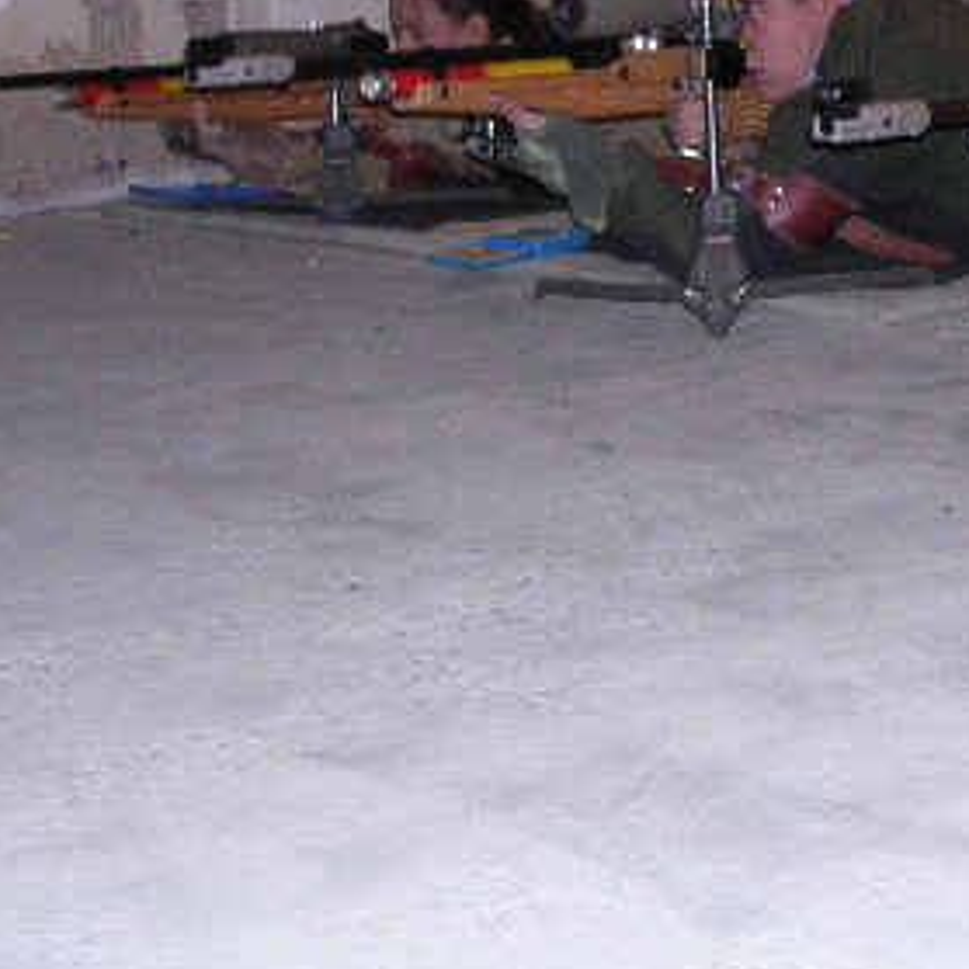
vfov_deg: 22.1
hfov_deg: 21.9
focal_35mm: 77
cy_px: 160
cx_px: 879
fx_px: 2439
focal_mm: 5.8
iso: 337
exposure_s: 1/60.1
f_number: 2.8
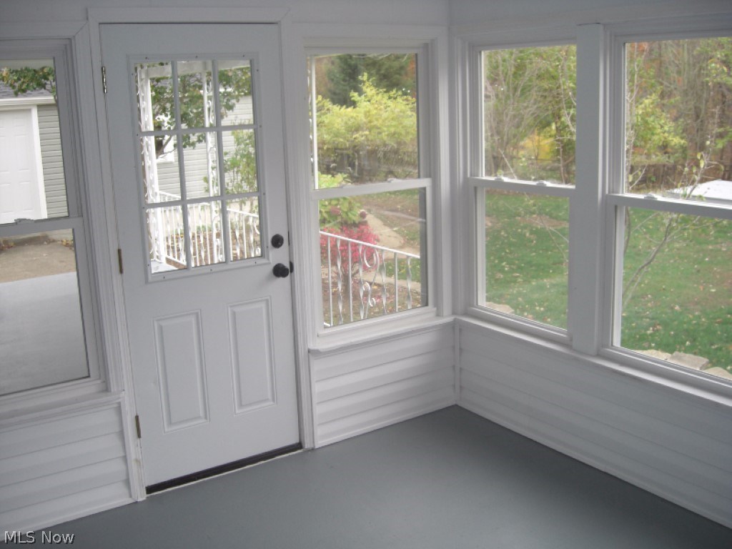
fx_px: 804
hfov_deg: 49.0
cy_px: 274
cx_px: 366
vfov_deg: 37.7
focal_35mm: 38
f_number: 2.8
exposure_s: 1/60
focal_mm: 7.9
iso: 100
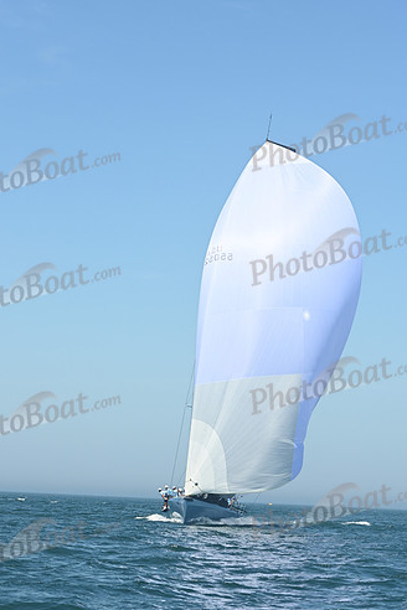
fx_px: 2001
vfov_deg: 17.3
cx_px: 186
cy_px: 336
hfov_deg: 11.6
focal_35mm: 118
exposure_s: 1/1250
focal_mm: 100
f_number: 6.3
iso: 320
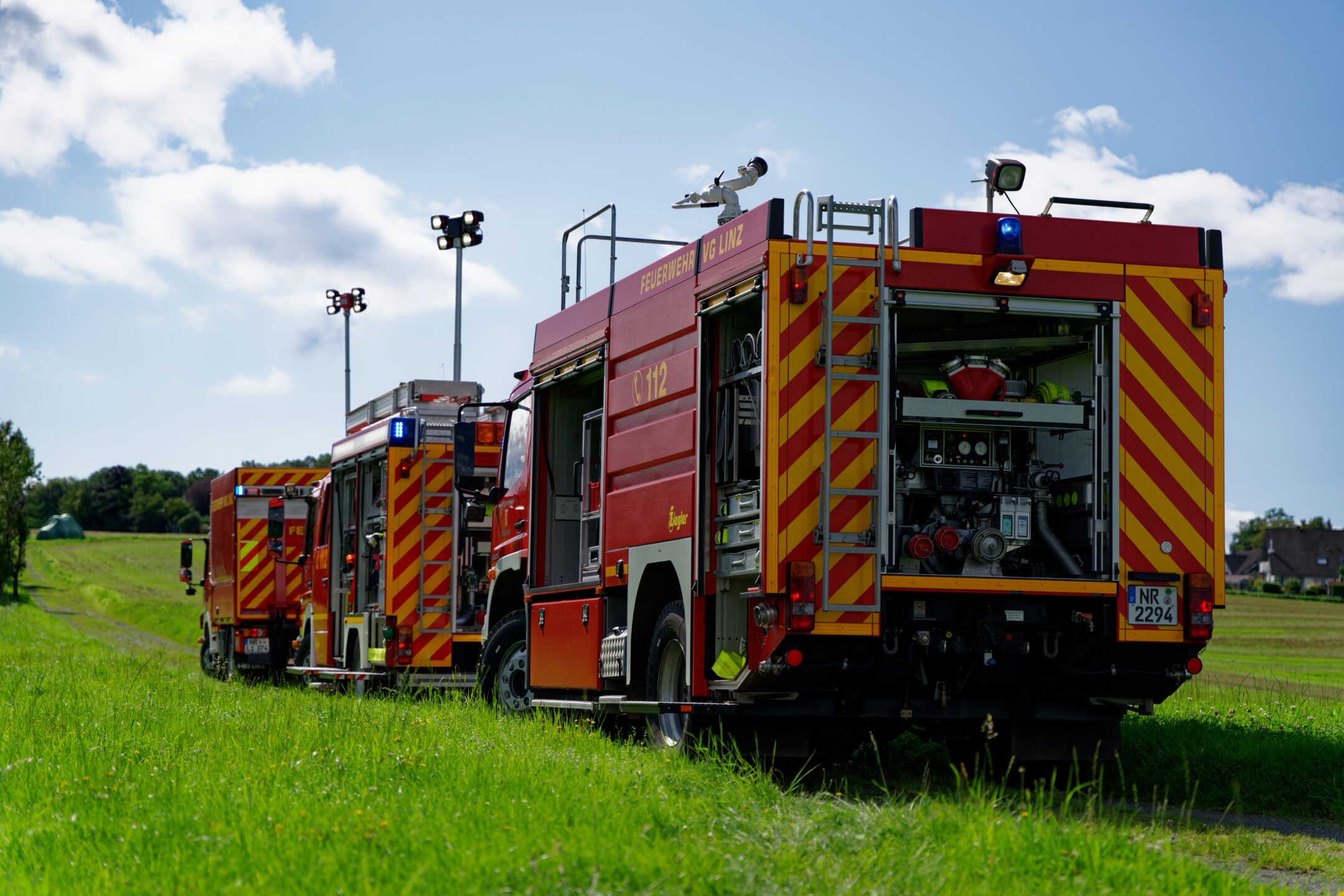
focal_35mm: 70
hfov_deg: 28.8
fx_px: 2614
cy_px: 448
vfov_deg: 19.5
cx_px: 672
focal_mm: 70
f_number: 2.8
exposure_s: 1/1000
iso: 50
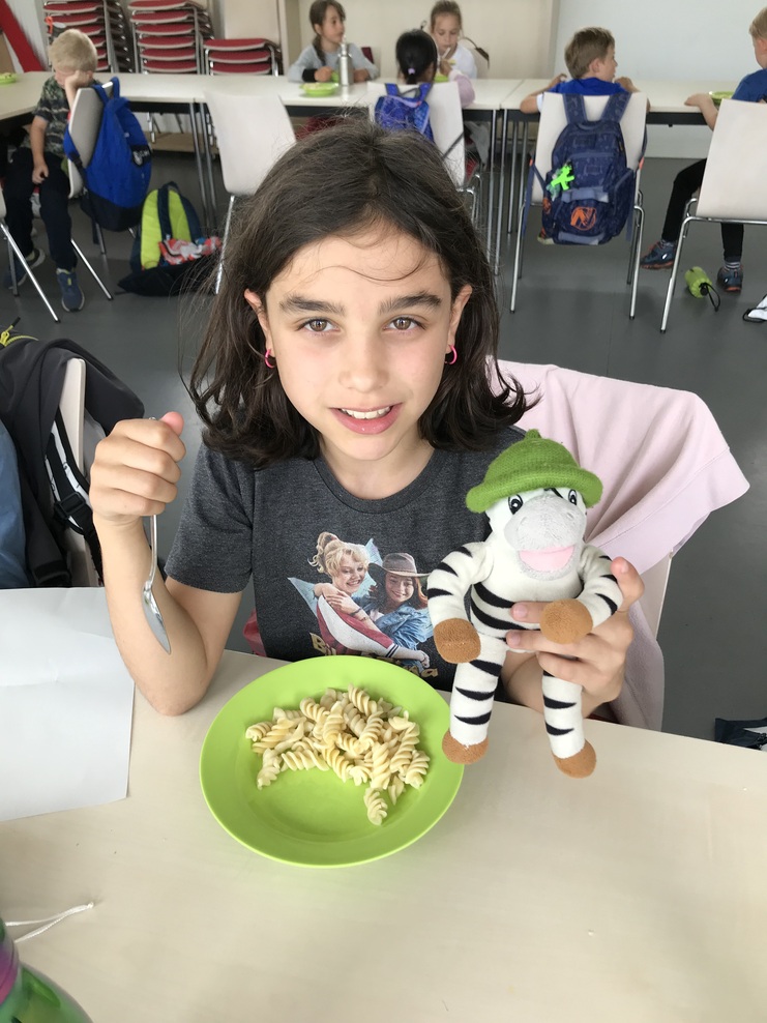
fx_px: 827
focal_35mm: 28
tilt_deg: -31.5
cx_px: 384
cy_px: 512
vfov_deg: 63.4
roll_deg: +1.4
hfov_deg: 49.7
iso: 32
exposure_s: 1/100
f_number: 1.8
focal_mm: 3.99
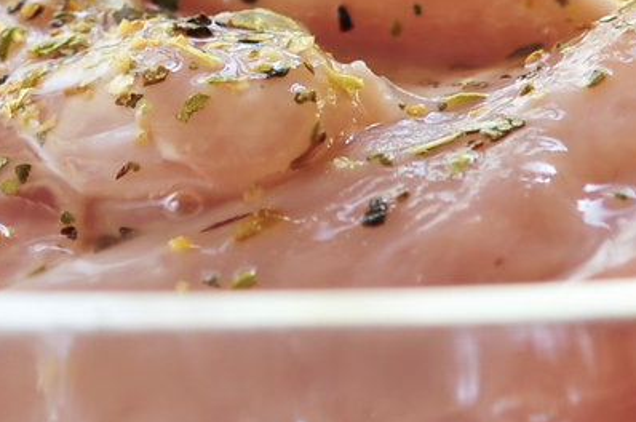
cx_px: 310
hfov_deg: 5.7
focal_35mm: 361
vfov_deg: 3.8
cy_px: -210
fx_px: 6362
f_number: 5.6
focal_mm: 45
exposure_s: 1/13
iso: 200
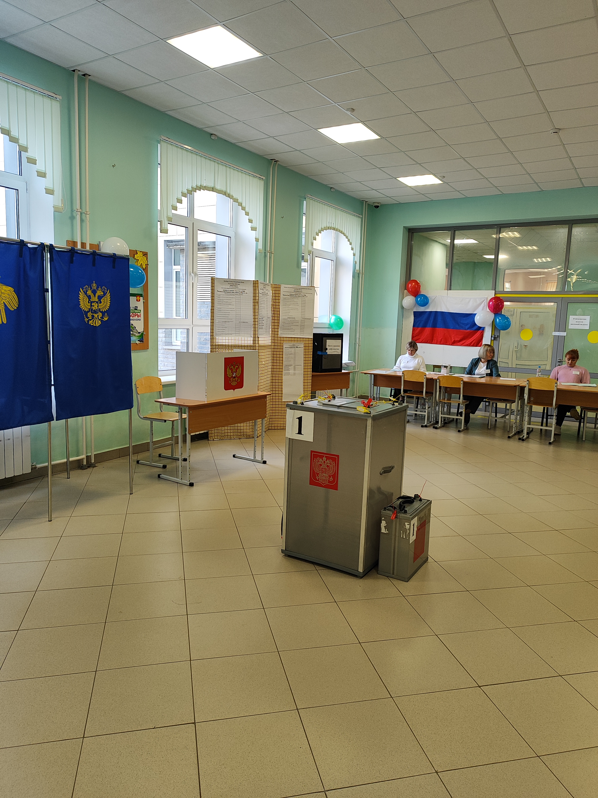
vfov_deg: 71.6
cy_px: 399
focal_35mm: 24
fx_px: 553
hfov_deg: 56.8
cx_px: 299
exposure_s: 1/100
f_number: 1.89
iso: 275
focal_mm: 5.89
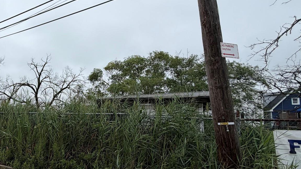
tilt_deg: +5.8
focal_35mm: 27
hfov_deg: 61.9
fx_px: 216
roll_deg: -2.2
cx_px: 47
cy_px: 98
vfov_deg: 42.8
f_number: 2.2
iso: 25
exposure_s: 1/770
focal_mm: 2.22
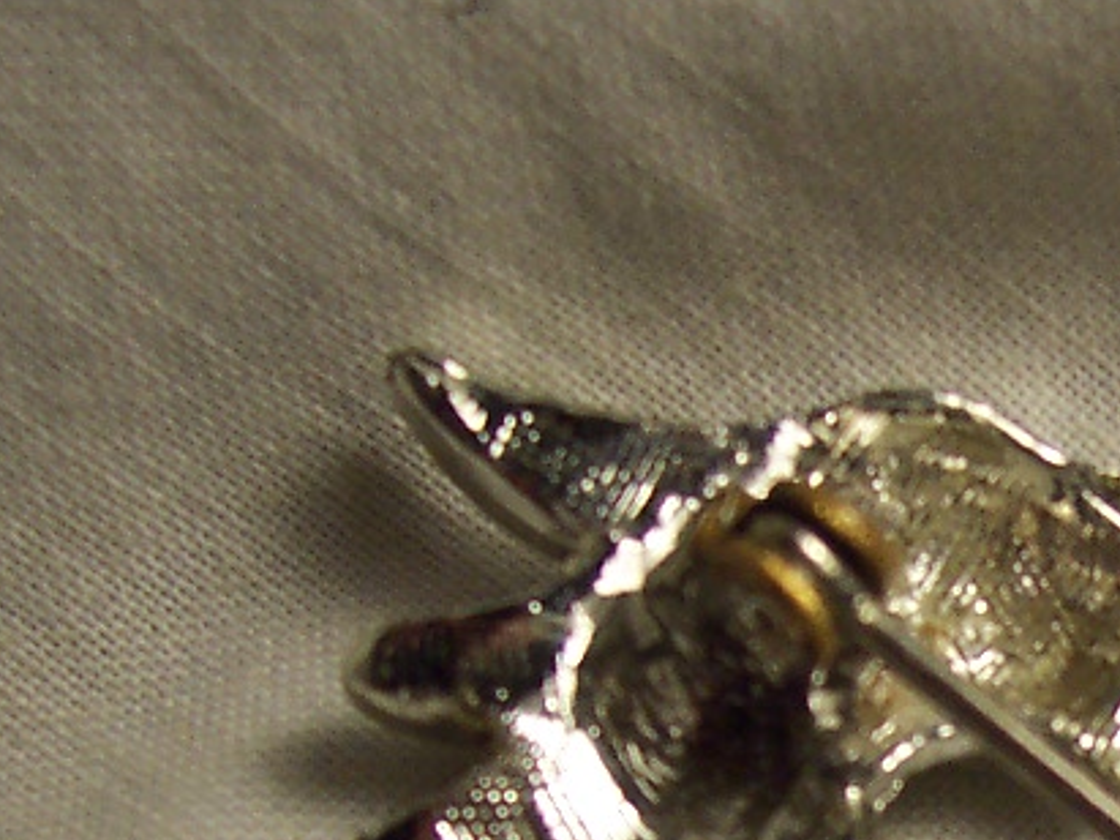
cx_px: 1292
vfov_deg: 13.3
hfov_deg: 17.5
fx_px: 3493
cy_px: 995
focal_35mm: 108
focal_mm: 5.6
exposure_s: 1/350
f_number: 2.8
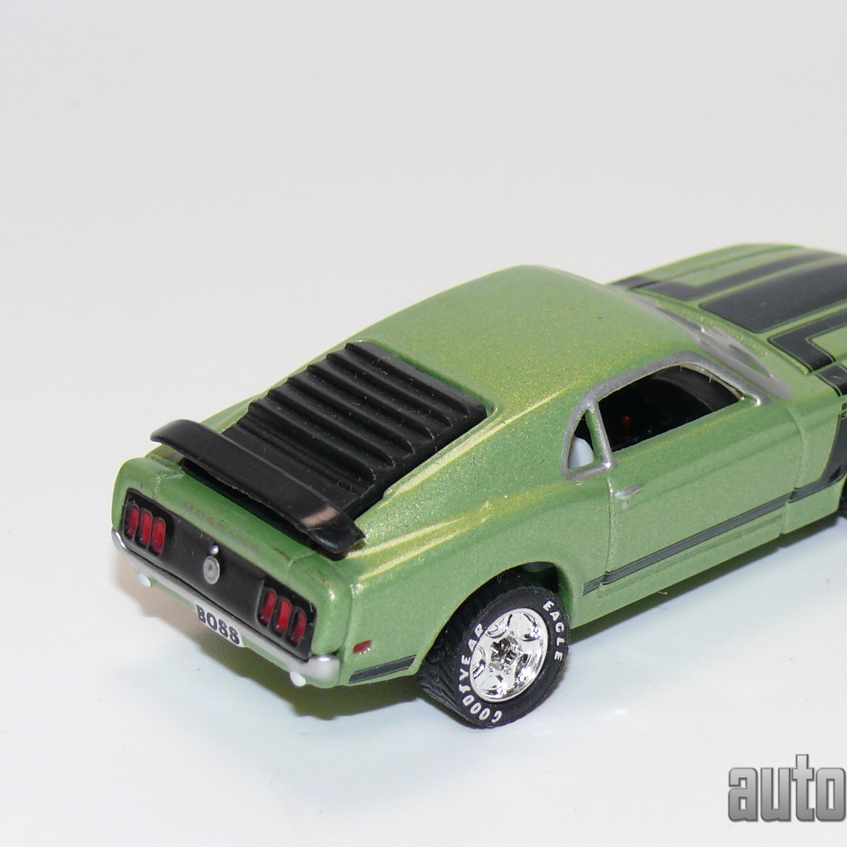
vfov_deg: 14.3
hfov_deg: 14.3
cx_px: 565
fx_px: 3377
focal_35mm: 122
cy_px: 423
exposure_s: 1/30
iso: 100
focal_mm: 13.6
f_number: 4
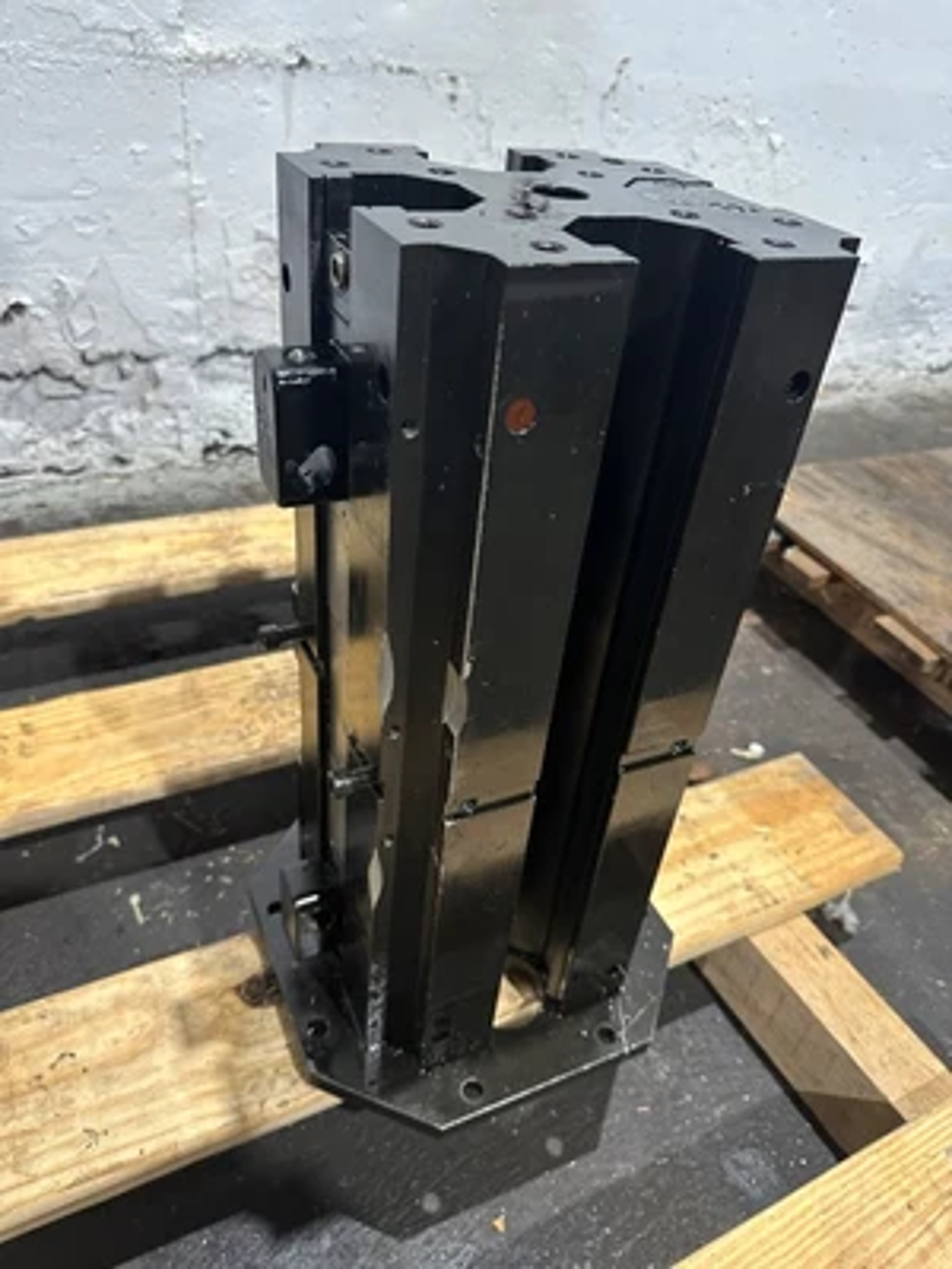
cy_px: 634
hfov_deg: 56.8
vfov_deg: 71.6
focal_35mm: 24
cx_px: 476
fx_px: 880
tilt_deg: -34.9
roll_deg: -7.0
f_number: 1.78
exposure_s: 1/60
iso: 400
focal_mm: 6.86
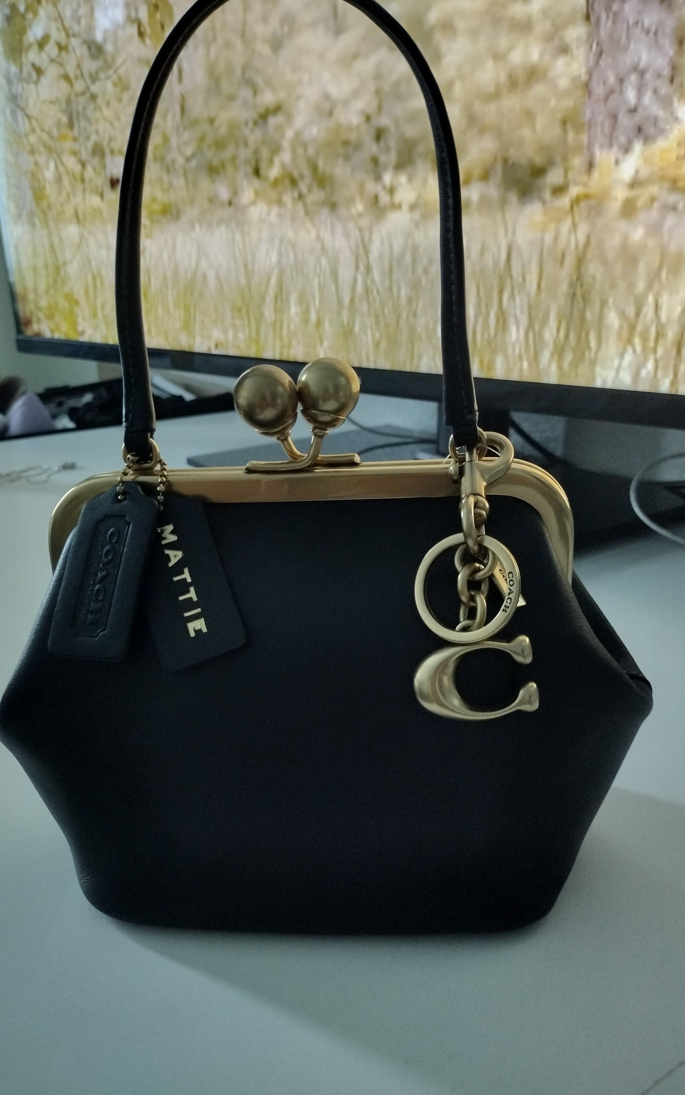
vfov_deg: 64.6
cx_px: 333
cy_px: 548
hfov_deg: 43.1
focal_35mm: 29
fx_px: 866
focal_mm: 4.71
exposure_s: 1/40
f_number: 1.7
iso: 488
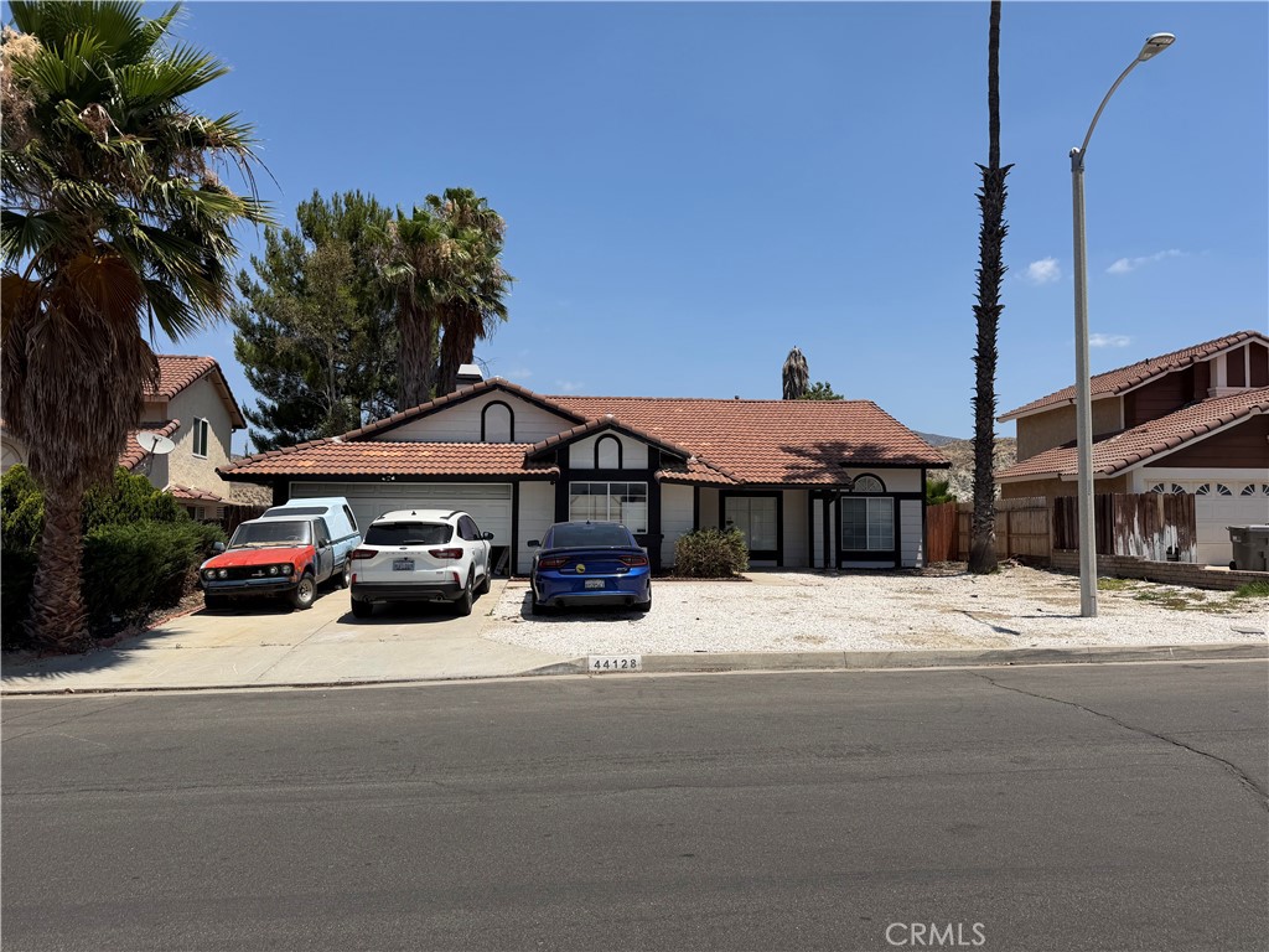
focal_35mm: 24
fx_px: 880
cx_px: 634
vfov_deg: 56.8
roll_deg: +0.7
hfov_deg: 71.6
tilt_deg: +2.9
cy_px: 476
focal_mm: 6.76
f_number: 1.78
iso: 80
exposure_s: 1/6711
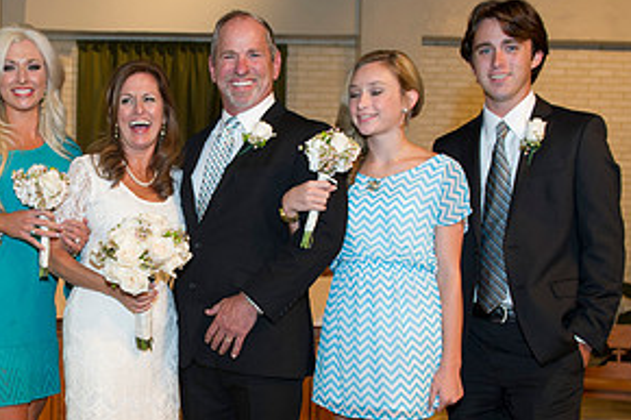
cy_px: 300
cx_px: 157
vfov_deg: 23.2
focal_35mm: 58
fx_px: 1016
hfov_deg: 33.8
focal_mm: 29
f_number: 5
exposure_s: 1/125
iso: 1250
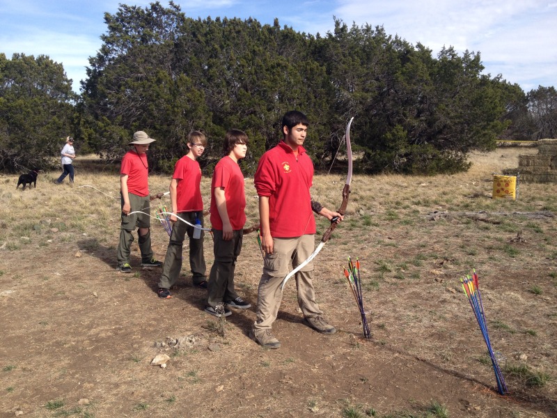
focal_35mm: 35
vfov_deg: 40.7
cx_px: 278
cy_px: 209
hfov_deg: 52.6
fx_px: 563
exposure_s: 1/986
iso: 50
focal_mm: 4.28
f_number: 2.4
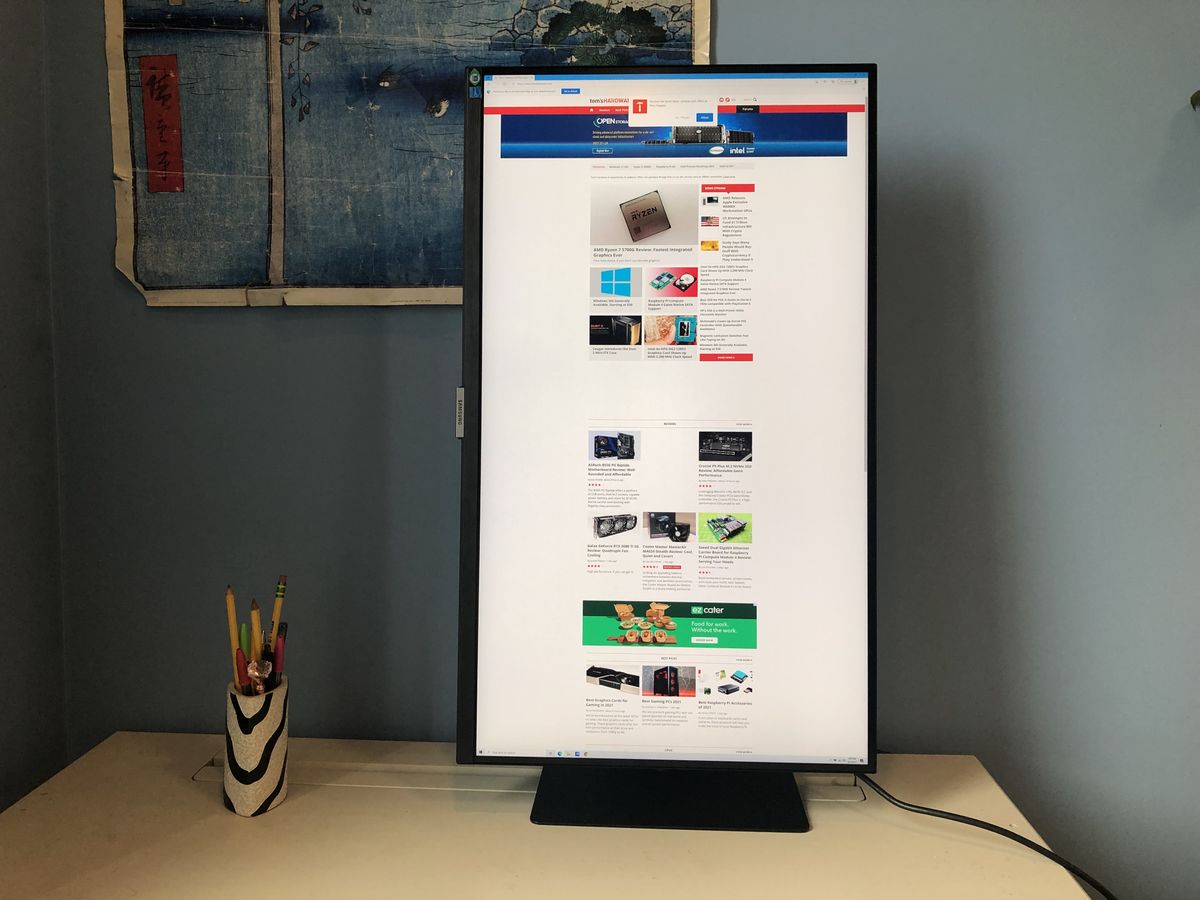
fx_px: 971
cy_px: 450
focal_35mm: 28
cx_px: 600
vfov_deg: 49.7
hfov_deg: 63.4
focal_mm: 3.99
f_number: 1.8
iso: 25
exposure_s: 1/40
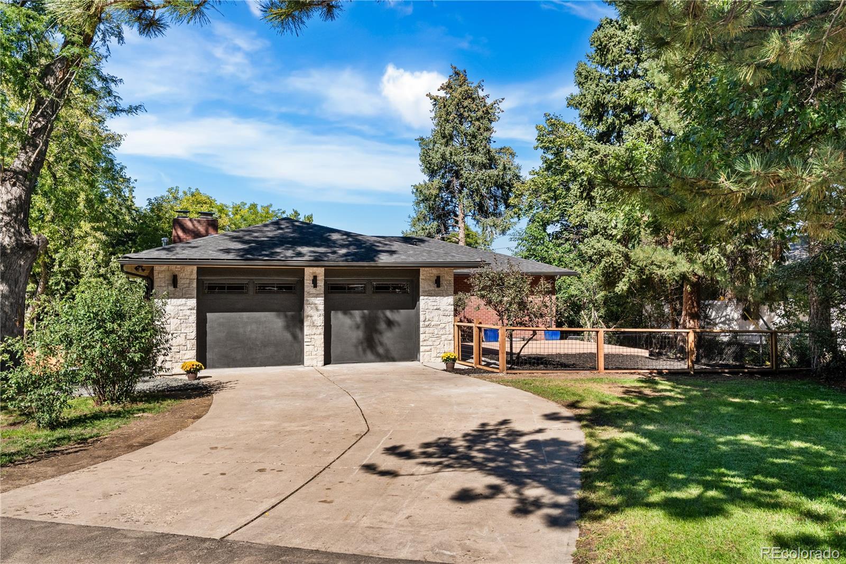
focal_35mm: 30
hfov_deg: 61.9
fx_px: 705
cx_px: 423
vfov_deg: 43.6
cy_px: 282
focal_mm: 30
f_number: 8
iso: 640
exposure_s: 1/500
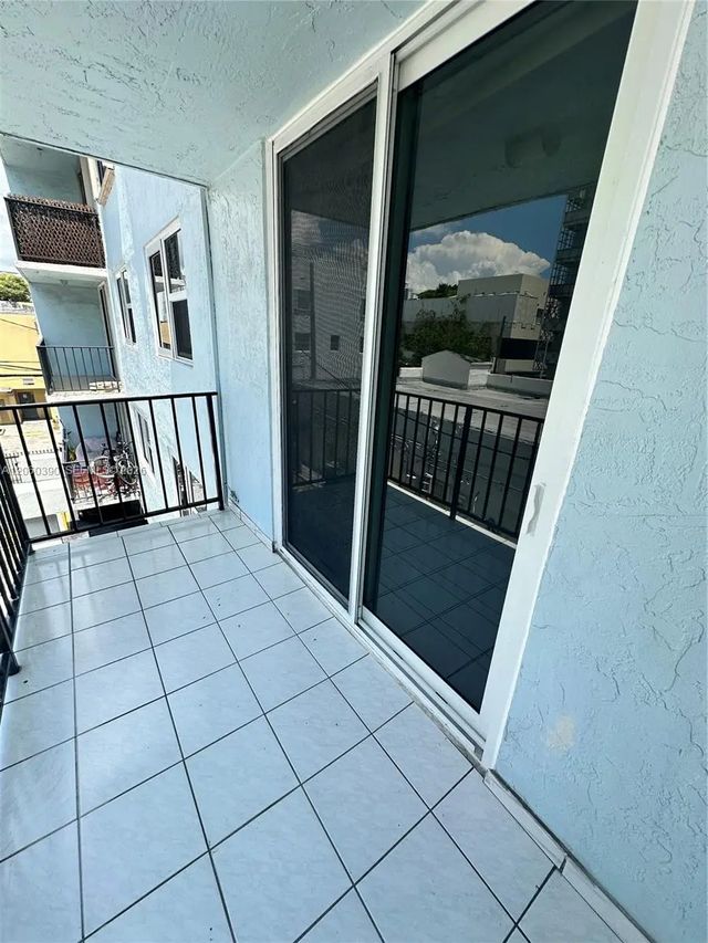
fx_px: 382
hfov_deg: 85.7
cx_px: 354
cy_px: 472
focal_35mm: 14
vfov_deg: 102.1
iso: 40
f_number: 2.2
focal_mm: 2.22
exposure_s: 1/633
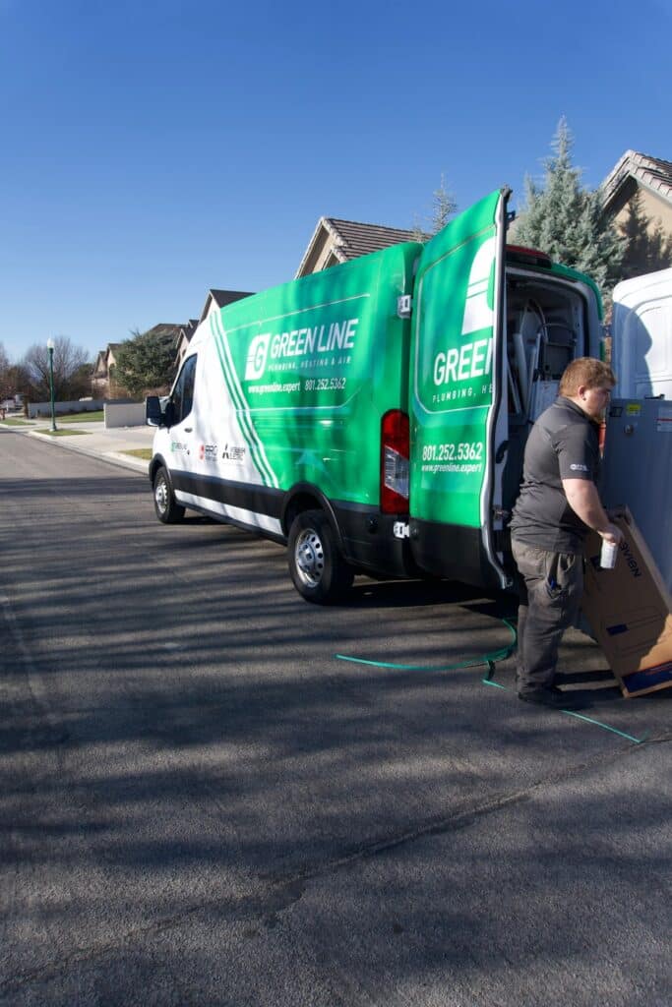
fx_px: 672
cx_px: 336
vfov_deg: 73.7
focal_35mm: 24
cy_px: 504
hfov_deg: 53.1
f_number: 4.5
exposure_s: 1/640
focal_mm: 16
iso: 100
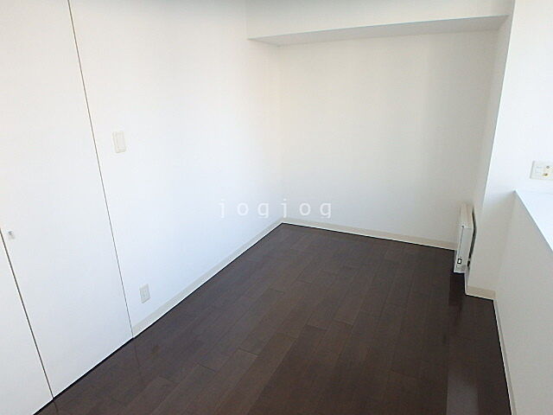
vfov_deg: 63.4
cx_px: 276
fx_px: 335
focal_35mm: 21
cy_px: 208
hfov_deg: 79.0
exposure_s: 1/60
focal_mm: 3.7
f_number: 3.5
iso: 200
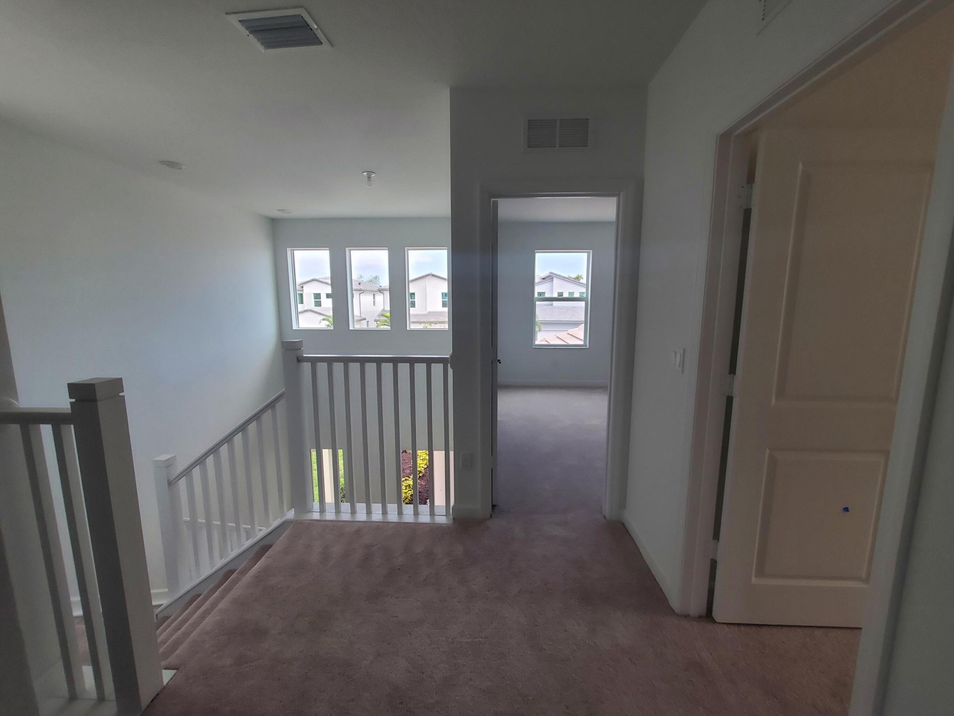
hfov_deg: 106.2
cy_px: 358
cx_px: 477
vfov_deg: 89.9
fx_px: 358
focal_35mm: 13
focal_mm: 1.8
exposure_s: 1/120
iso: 64
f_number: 2.2
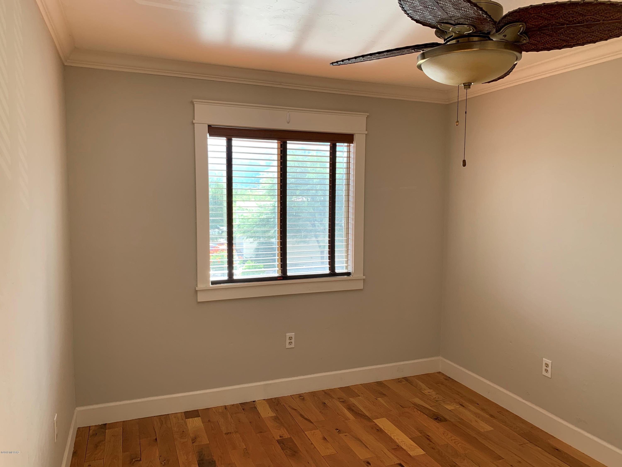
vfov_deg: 53.1
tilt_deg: -4.4
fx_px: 467
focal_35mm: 26
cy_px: 234
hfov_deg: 67.3
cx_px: 311
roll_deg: -1.2
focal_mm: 4.25
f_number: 1.8
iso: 40
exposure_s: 1/121
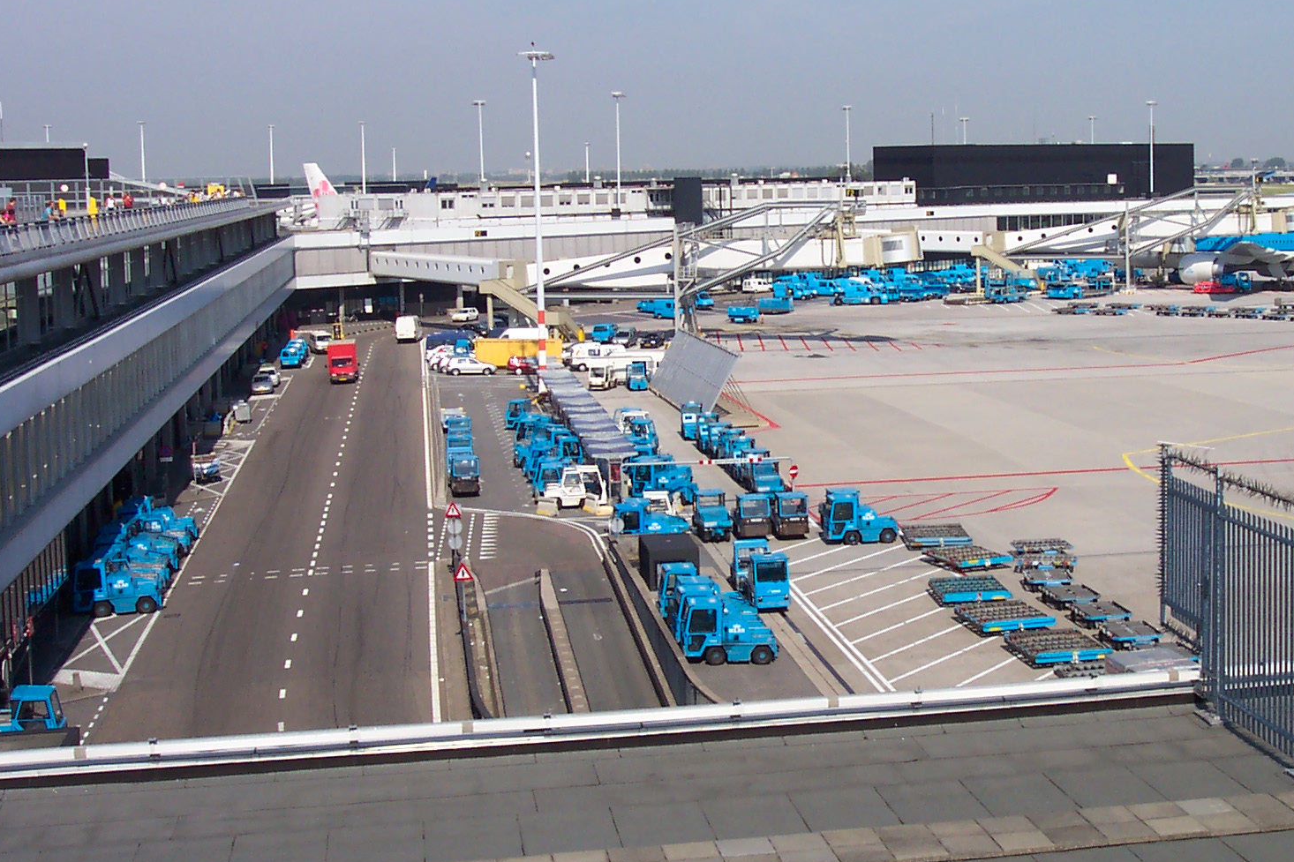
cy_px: 336
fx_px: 2013
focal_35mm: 56
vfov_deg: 24.1
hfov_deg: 35.3
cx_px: 876
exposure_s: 1/1000
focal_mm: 8
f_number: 4.8
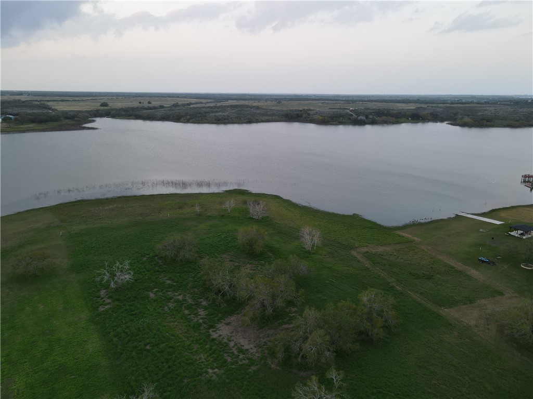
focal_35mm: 24
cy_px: 200
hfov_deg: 71.6
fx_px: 370
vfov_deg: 56.8
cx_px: 266
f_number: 2.8
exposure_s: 1/20
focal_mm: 4.5
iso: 100
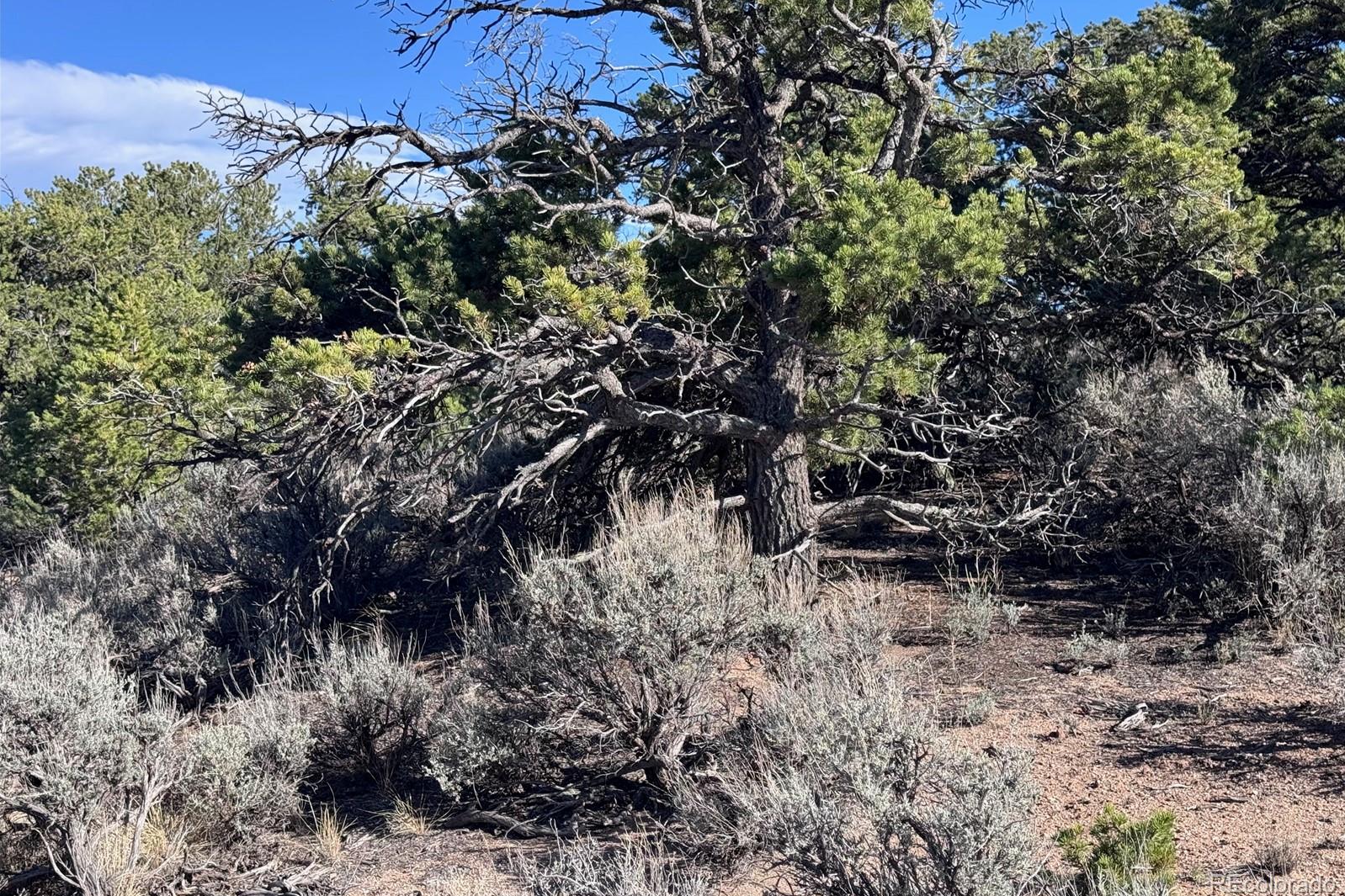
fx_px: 1868
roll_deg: +0.1
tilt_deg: -0.3
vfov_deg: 27.0
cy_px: 396
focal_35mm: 50
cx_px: 672
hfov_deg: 39.6
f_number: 1.78
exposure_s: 1/2110
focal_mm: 6.76
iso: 64
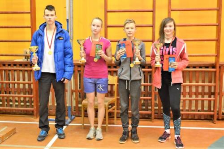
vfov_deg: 30.7
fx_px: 270
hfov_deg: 45.0
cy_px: 74
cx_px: 112
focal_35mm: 44
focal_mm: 29
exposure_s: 1/60
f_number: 4.5
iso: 3200
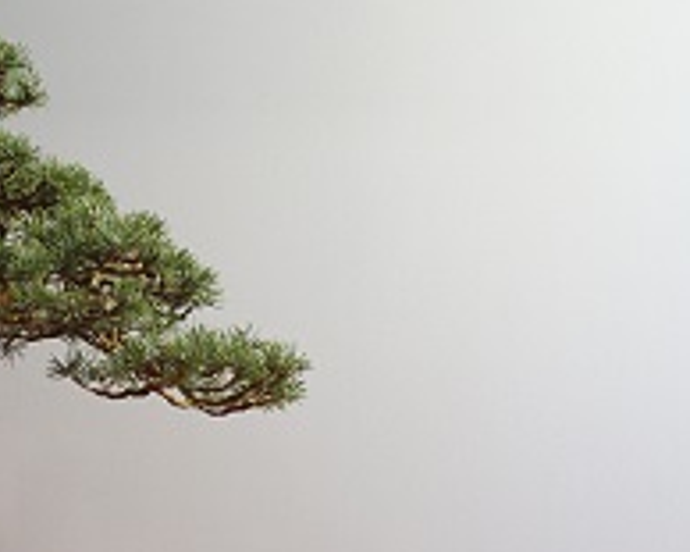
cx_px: -103
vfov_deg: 15.9
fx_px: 1959
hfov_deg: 19.0
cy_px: 406
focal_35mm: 96
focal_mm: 22
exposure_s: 1
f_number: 11
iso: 100
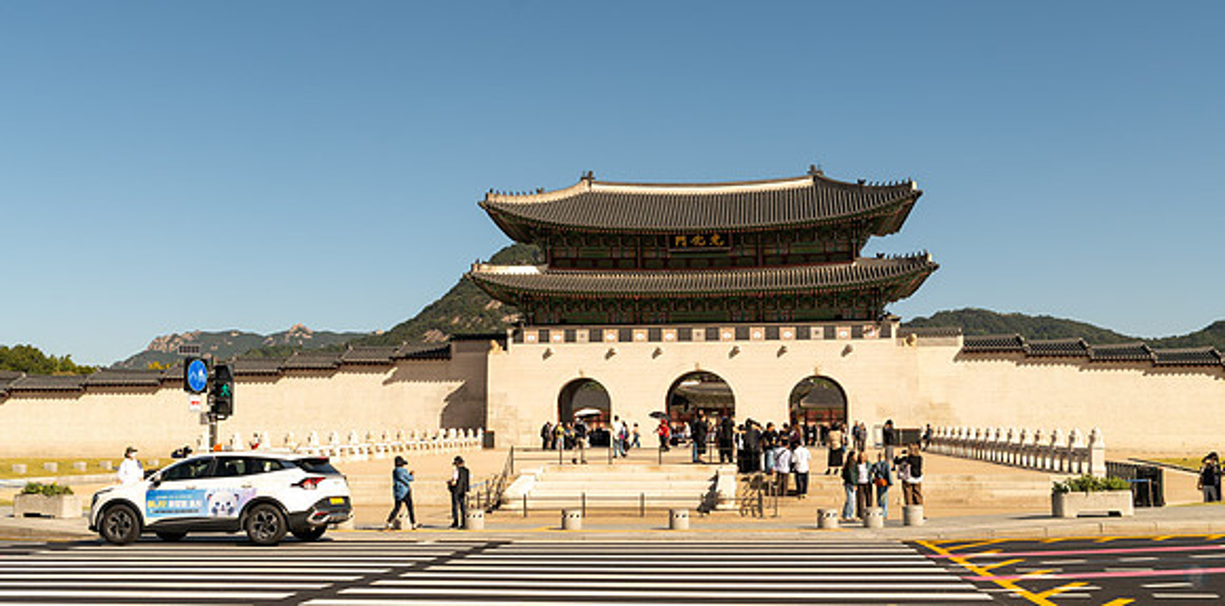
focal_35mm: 39
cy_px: 375
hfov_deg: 52.5
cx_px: 615
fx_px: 1243
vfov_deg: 27.3
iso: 64
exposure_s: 1/1000
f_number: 5
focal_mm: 36
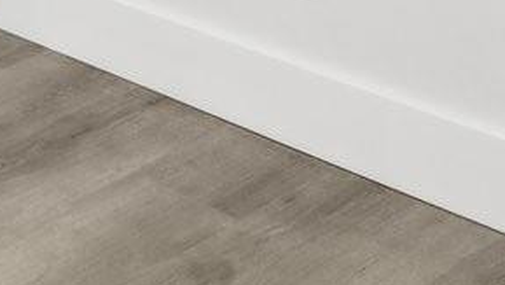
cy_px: -539
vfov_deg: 9.4
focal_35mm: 104
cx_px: -306
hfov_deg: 17.8
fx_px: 1394
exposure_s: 1/15
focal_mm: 14
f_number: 8
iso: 200
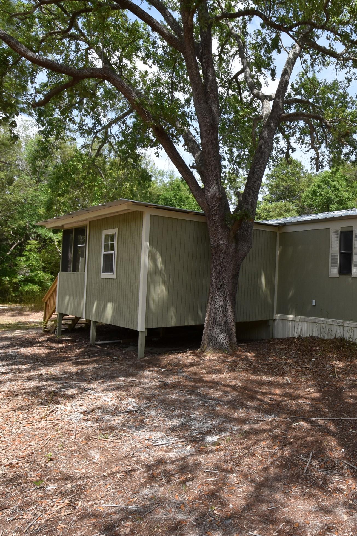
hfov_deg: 50.0
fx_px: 342
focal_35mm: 23
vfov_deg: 76.1
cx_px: 309
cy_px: 263
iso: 400
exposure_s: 1/500
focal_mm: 10
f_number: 8
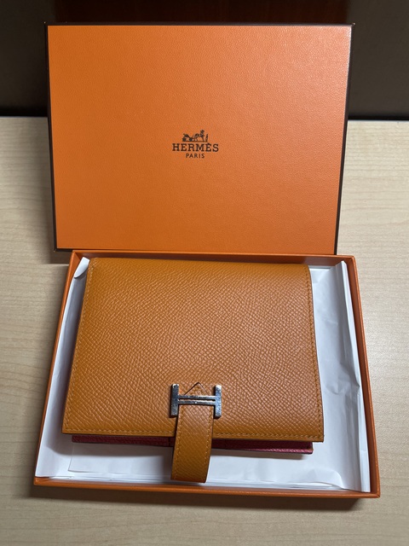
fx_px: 410
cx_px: 204
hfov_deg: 53.1
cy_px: 273
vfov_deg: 67.3
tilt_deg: -67.7
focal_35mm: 26
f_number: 1.6
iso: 125
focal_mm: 4.2
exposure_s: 1/100
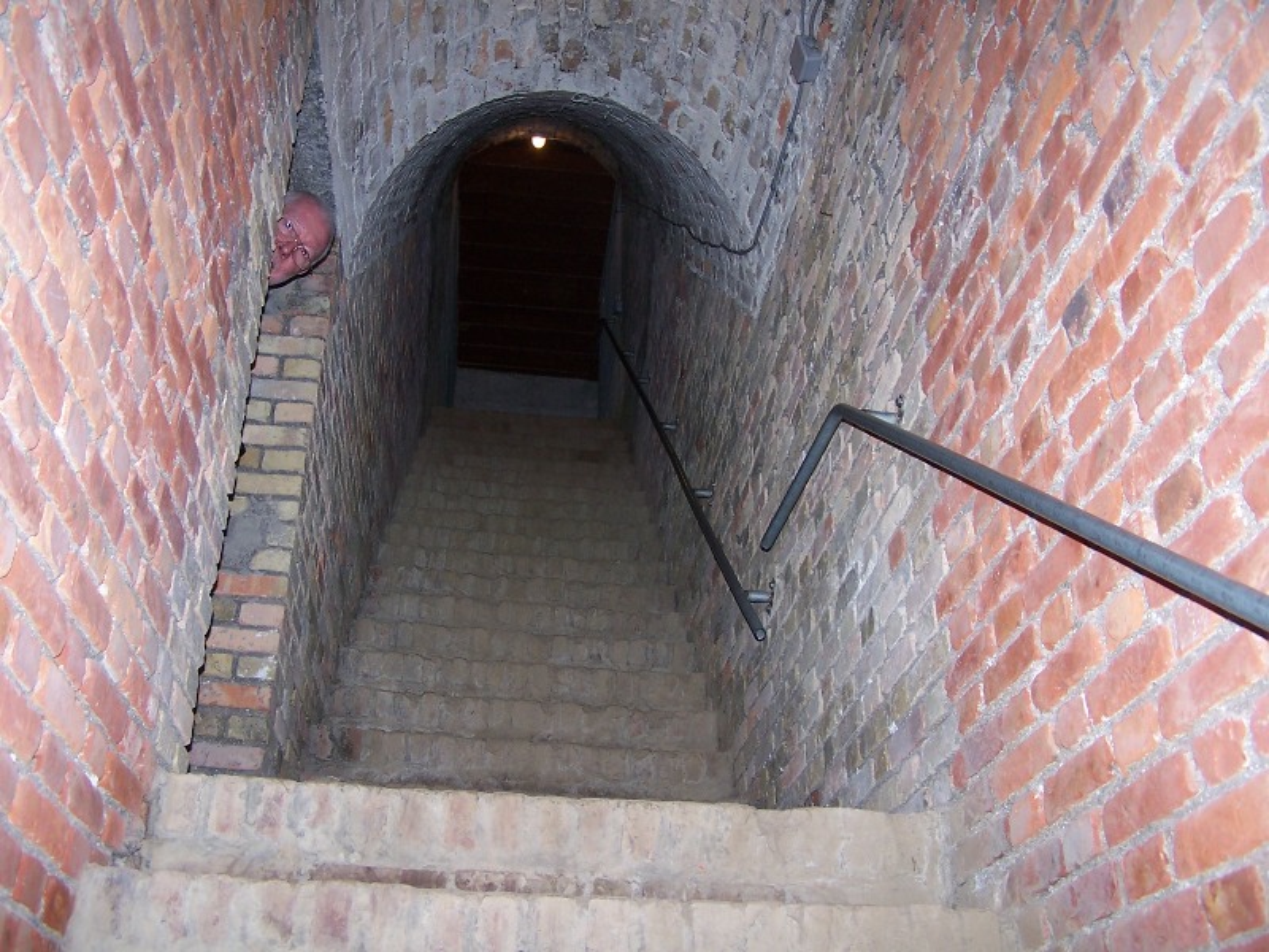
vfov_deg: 37.7
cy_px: 476
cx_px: 634
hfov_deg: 49.0
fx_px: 1393
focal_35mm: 38
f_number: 2.8
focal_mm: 6.3
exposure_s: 1/60
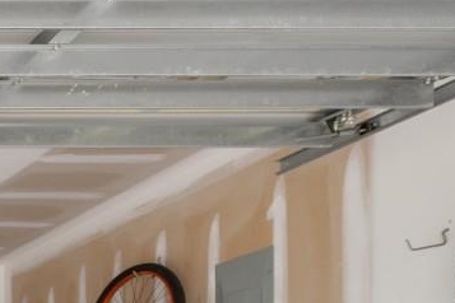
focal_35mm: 68
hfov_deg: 20.3
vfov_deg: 17.7
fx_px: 859
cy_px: 466
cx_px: -381
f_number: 4.5
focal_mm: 10
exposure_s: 1/25
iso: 100
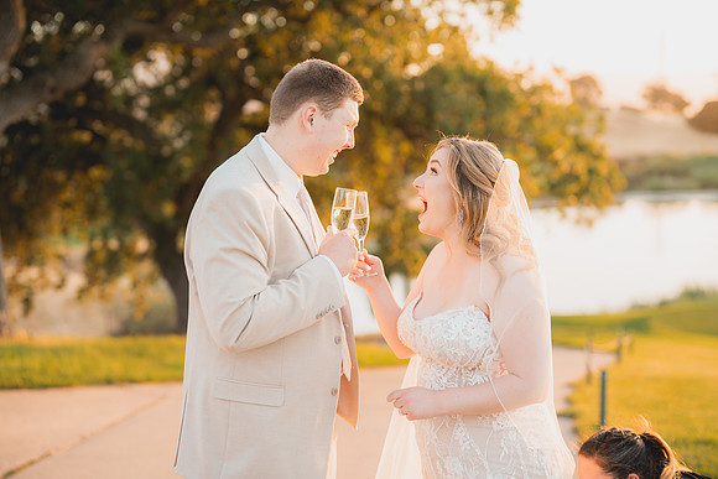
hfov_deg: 39.6
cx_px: 359
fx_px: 997
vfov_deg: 27.0
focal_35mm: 50
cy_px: 240
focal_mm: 50
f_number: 1.8
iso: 125
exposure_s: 1/250
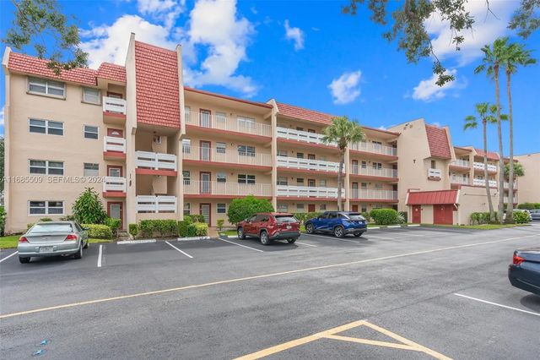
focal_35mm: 18
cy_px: 180
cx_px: 270
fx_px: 270
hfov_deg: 90.0
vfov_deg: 67.3
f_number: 11
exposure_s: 1/500
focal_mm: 18
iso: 500
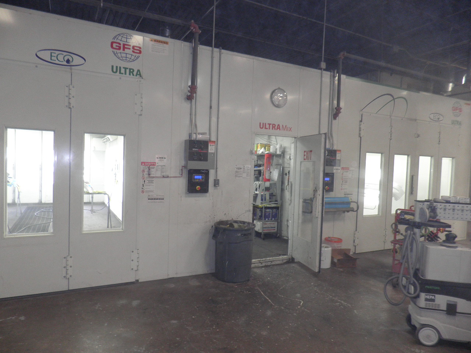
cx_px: 236
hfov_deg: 71.6
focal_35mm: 24
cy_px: 176
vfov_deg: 56.8
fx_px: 327
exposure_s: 1/30
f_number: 3.3
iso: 125
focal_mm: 4.3
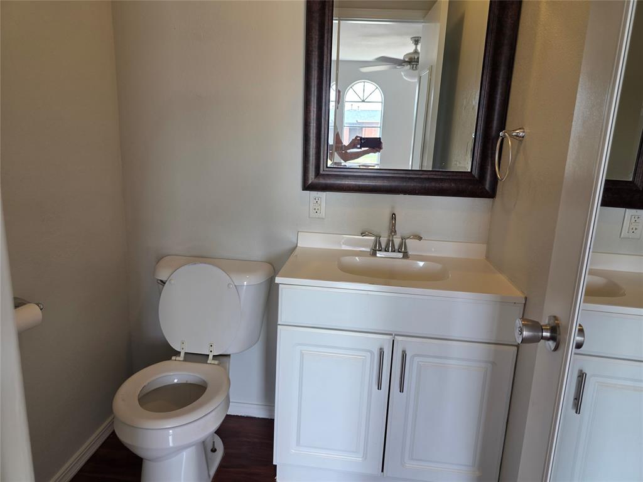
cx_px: 322
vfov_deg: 58.9
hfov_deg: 73.9
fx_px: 427
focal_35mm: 23
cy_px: 241
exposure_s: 1/120
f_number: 1.7
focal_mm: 6.3
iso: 80
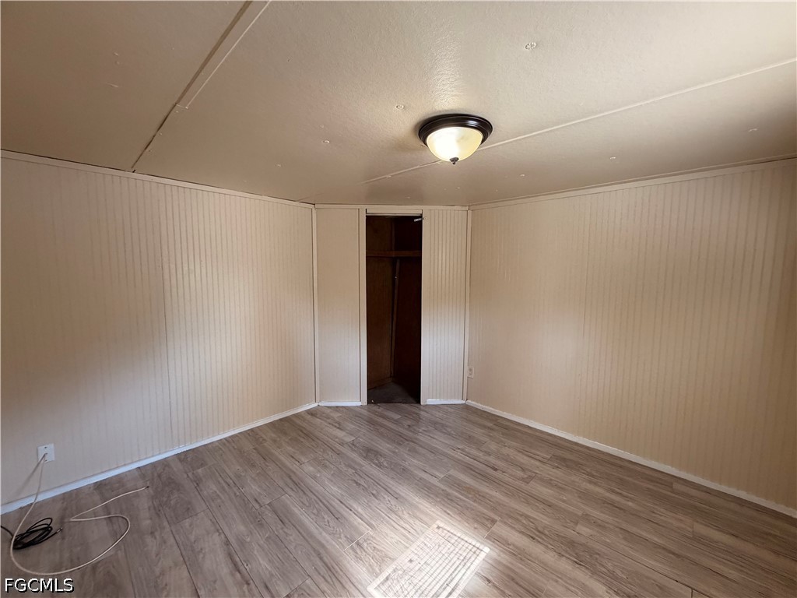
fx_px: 322
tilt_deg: -5.5
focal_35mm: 14
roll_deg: +0.0
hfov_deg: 102.1
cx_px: 398
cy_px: 299
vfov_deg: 85.7
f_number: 2.2
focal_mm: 2.22
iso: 320
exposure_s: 1/120
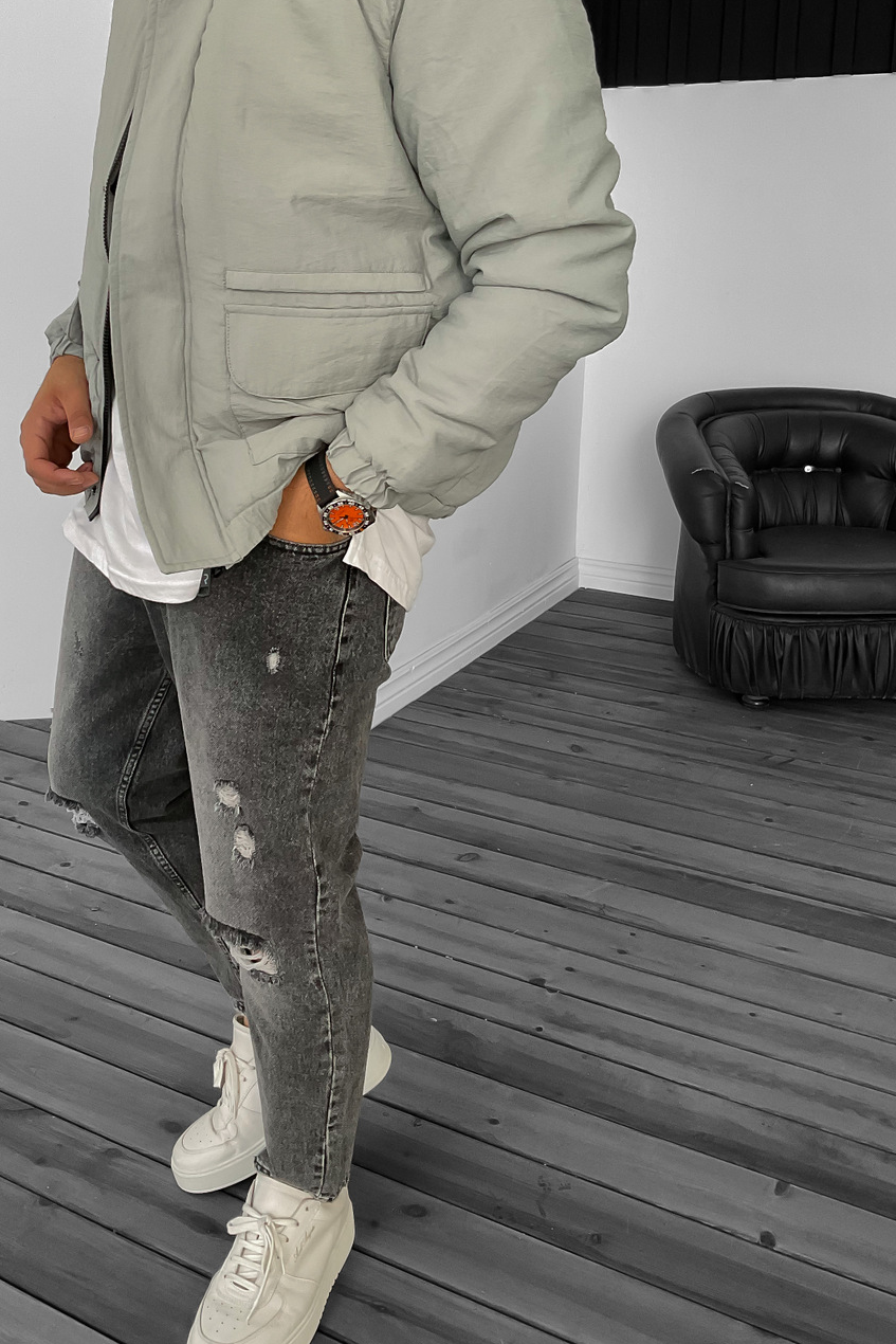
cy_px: 509
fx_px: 1418
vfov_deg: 50.2
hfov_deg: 34.6
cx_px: 272
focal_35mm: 38
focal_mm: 3
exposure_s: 1/120
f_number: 1.8
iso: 64
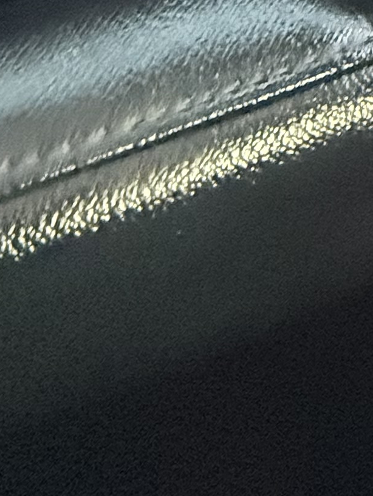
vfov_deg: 16.6
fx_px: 991
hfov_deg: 14.9
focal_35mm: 69
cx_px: 854
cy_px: -605
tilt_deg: -20.3
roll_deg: +2.5
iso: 1000
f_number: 2.2
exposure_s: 1/60
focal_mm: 2.22
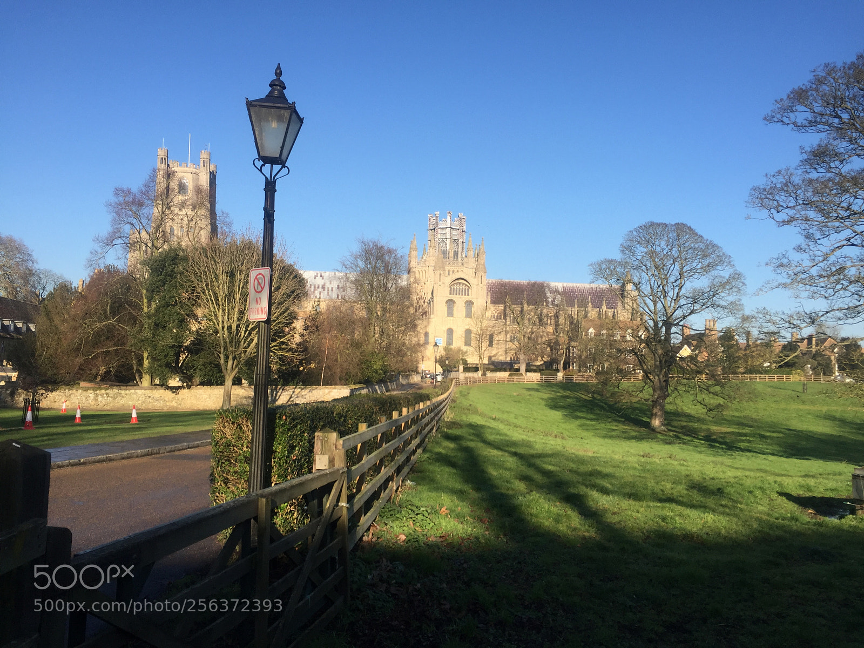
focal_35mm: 29
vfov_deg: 48.2
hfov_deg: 61.7
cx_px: 432
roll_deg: -2.1
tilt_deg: +6.6
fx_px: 724
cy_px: 324
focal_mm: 4.15
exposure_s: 1/1319
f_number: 2.2
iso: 32
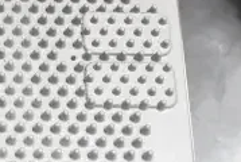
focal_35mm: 128
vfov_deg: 10.8
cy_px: 98
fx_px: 856
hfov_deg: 15.2
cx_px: -85
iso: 1600
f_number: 5.6
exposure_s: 1/125
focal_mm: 25
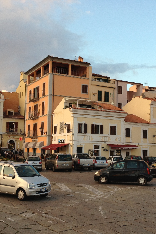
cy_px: 118
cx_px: 83
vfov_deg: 40.3
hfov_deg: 27.5
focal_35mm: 49
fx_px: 318
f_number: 2.4
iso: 64
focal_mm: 4.28
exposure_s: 1/138
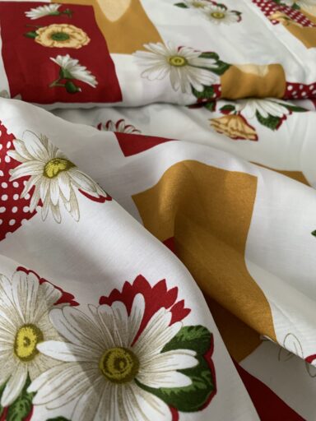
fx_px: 316
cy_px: 210
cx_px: 158
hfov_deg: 53.1
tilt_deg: -53.0
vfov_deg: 67.3
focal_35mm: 26
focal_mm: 4.25
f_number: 1.8
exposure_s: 1/60
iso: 250
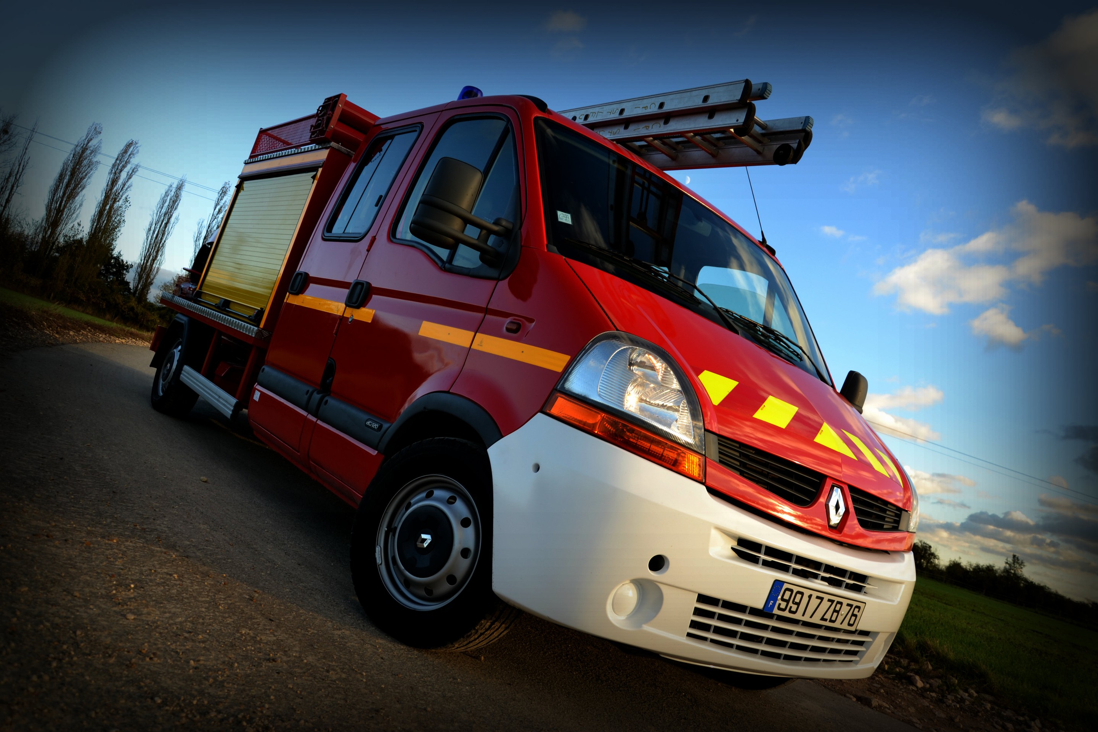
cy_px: 366
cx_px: 549
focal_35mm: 27
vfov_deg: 47.9
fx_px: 823
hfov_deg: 67.4
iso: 100
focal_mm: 18
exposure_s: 1/125
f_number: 5.6
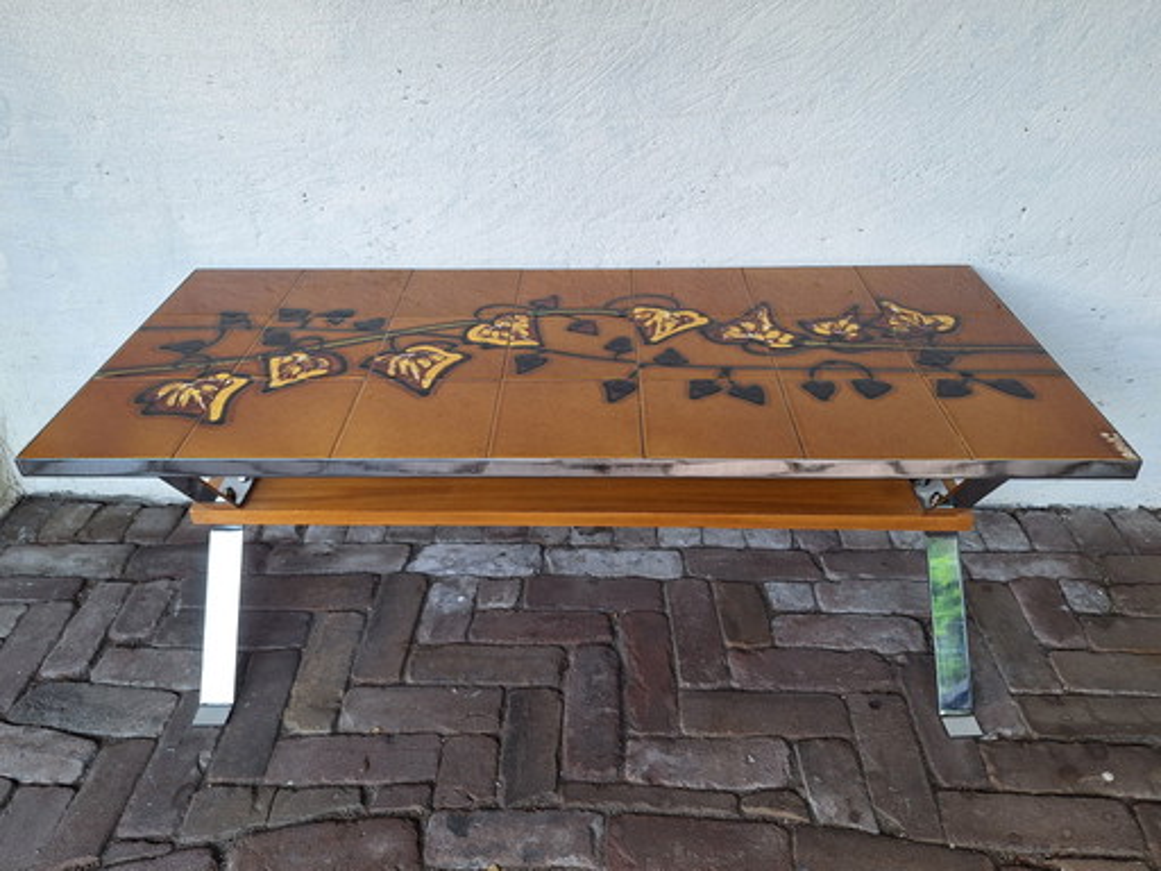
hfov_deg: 73.9
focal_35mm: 23
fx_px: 771
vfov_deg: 58.9
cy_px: 436
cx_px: 580
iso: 40
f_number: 1.8
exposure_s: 1/116
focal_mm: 5.54
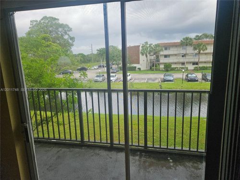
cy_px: 90
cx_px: 120
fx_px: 159
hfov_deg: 73.9
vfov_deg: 58.9
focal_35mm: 23
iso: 80
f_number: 1.8
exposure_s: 1/2000
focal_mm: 5.4
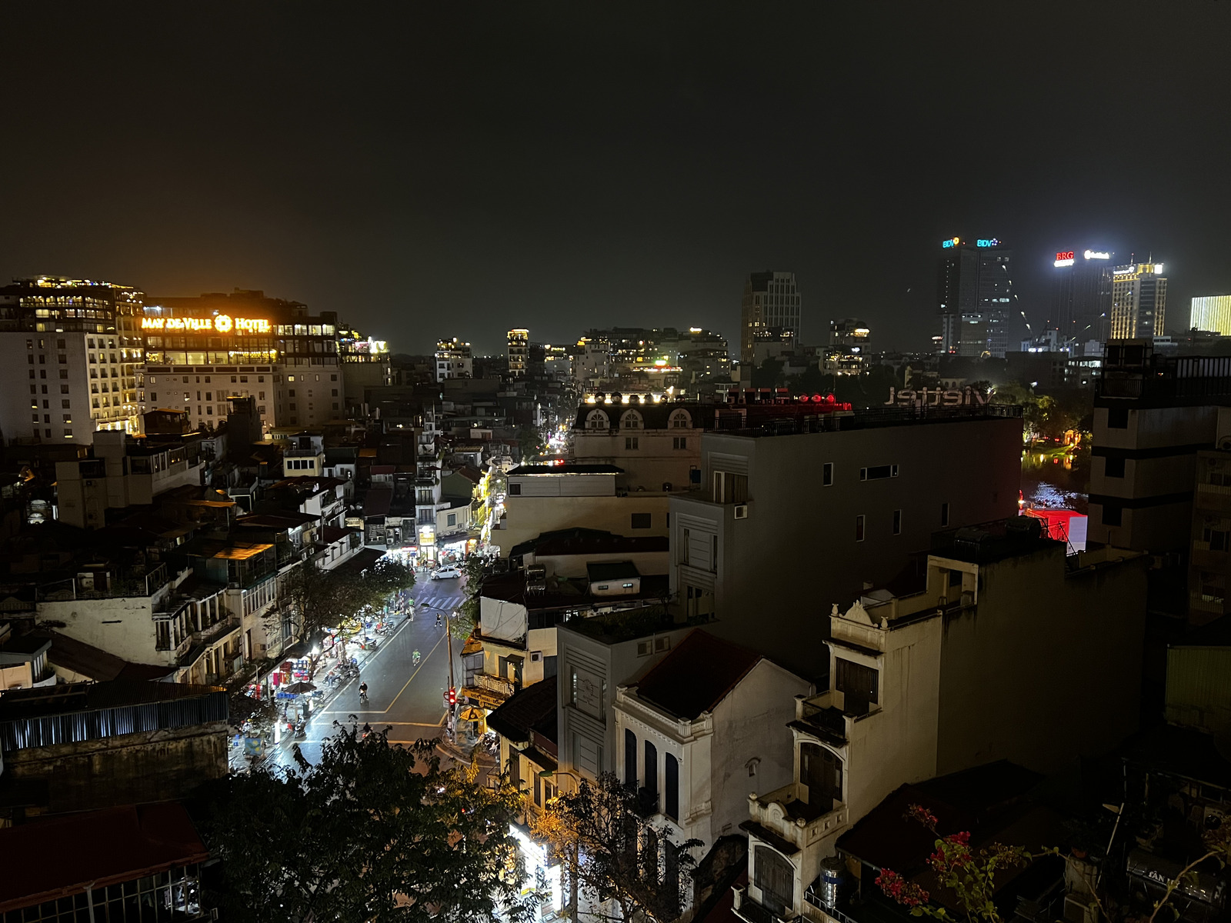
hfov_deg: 67.3
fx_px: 925
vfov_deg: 53.1
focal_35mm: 26
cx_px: 616
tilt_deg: -6.8
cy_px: 462
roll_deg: +0.3
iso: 640
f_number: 1.5
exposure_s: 1/30
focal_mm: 5.7
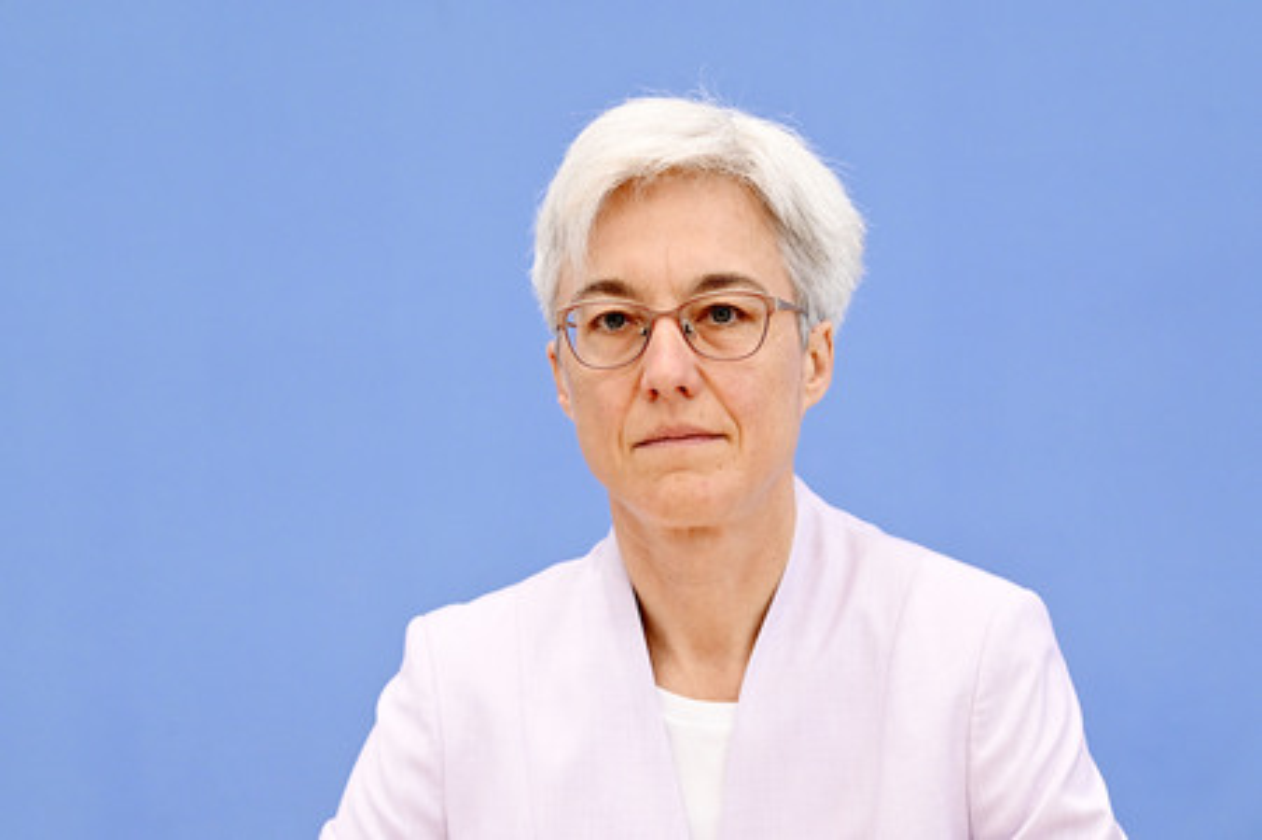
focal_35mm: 130
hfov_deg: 15.8
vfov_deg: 10.5
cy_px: 420
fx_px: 4554
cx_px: 631
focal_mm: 130
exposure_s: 1/640
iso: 5000
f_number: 5.6
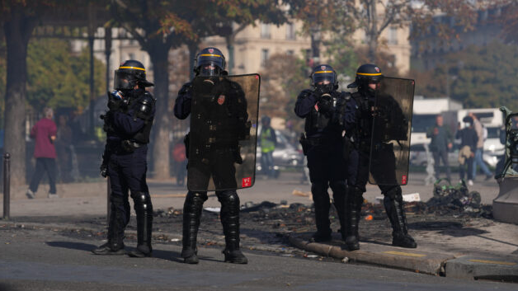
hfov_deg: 16.1
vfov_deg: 9.1
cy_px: 113
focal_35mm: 133
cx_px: 271
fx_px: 1826
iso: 100
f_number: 2.8
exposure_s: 1/5000
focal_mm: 118
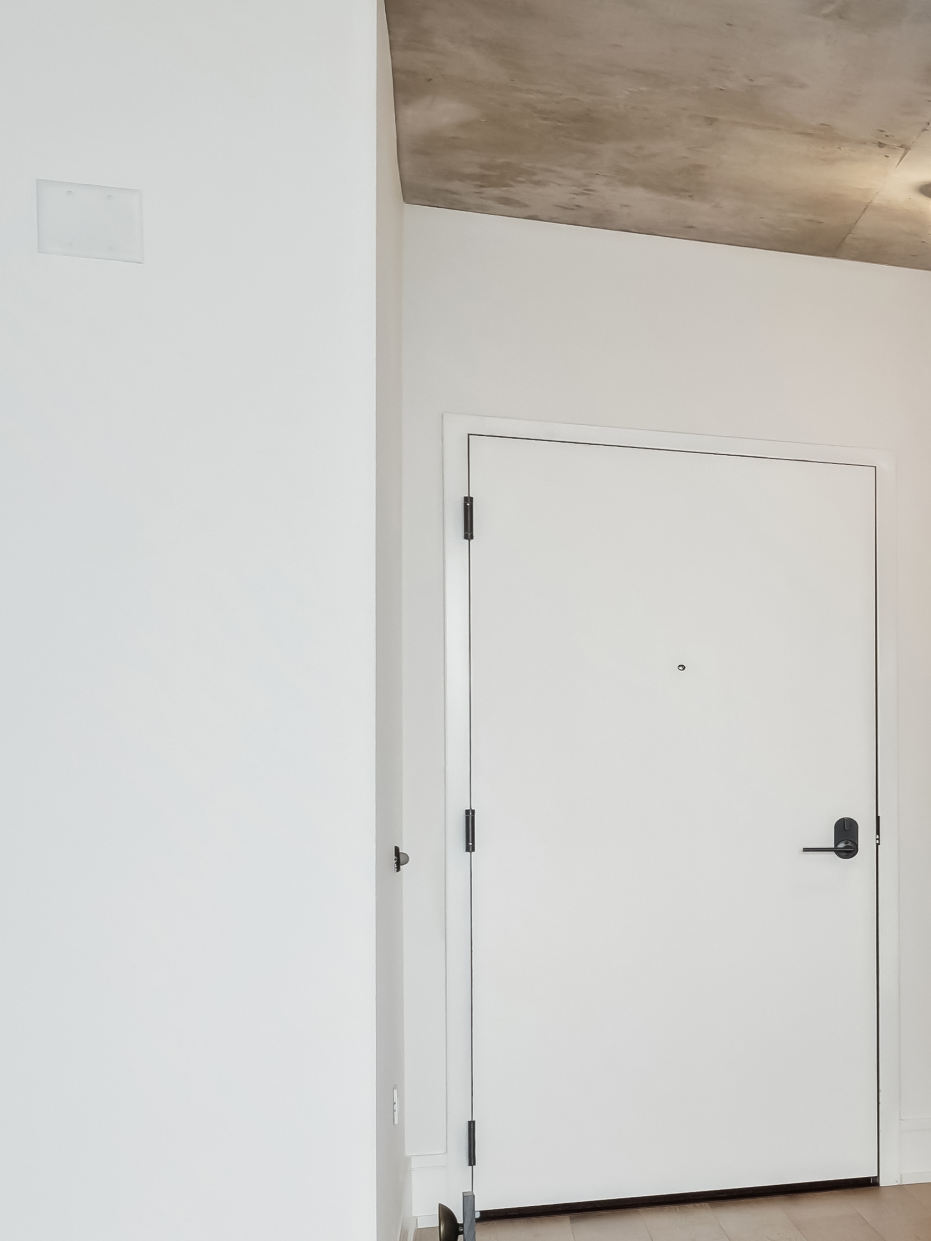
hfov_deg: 13.3
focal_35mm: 62
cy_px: 833
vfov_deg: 30.9
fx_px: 2223
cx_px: 2476
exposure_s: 1/15
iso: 320
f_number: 8
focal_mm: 16
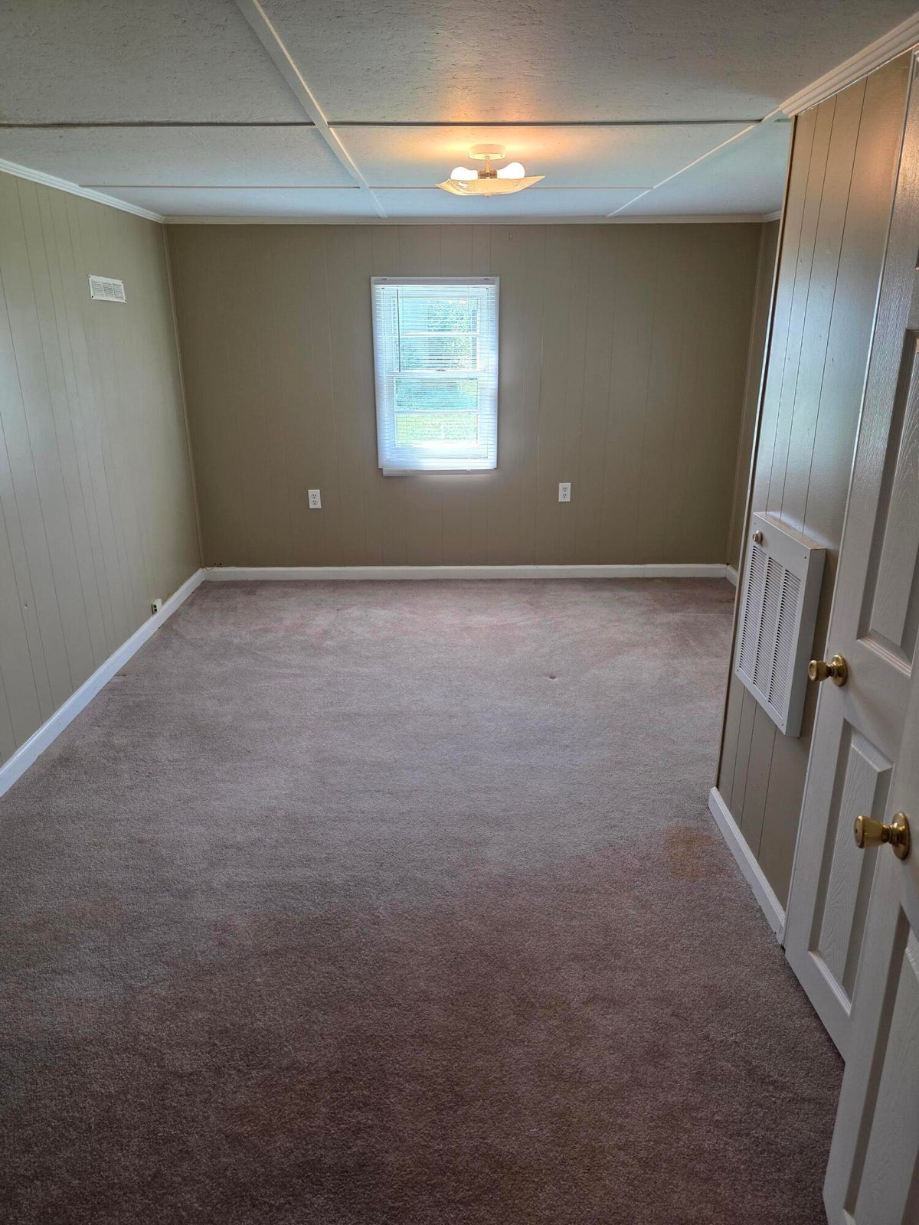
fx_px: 814
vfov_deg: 73.9
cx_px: 460
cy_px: 612
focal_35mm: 23
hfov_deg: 58.9
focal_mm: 6.3
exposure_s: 1/120
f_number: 1.7
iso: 100
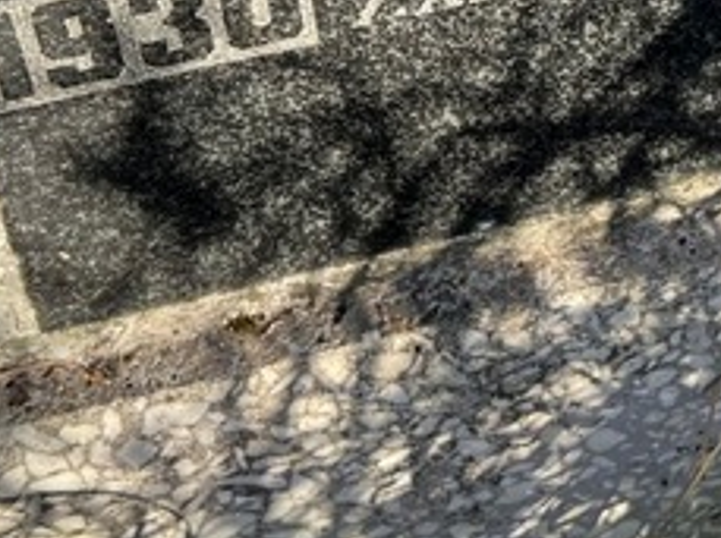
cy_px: -170
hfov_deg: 21.3
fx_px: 1892
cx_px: 570
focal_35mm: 91
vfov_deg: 15.4
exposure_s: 1/1100
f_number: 1.5
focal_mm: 5.7
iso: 50
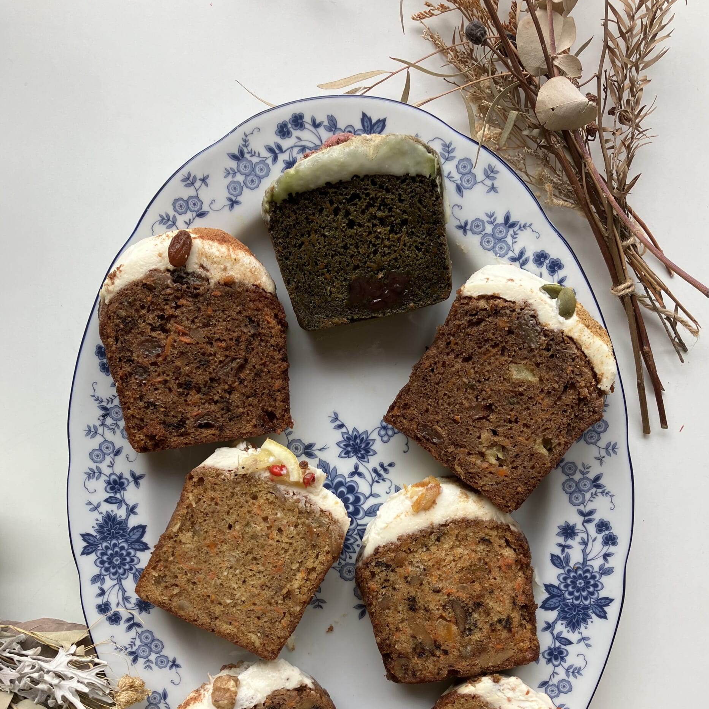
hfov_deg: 48.5
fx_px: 788
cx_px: 353
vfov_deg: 47.6
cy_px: 478
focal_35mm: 34
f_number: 1.8
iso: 25
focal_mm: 3.99
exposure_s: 1/223
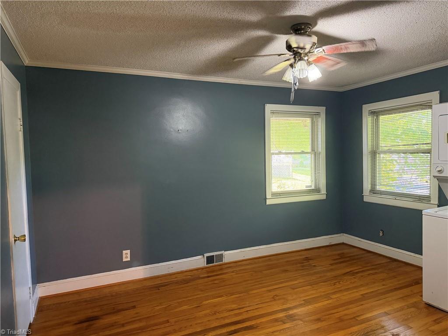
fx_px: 311
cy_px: 168
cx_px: 224
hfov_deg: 71.6
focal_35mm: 24
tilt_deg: -3.1
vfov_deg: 56.8
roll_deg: +2.5
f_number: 1.78
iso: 640
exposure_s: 1/60
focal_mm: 6.76
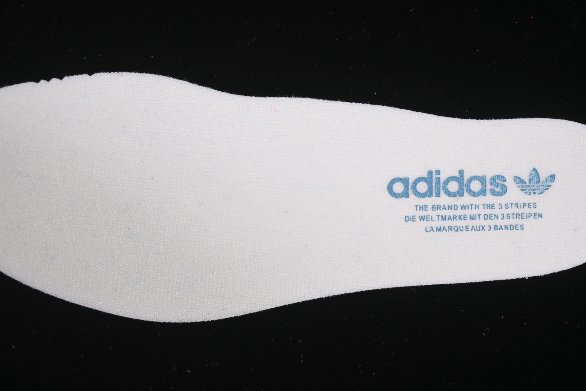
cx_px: 293
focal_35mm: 75
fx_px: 1221
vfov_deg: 18.2
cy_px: 196
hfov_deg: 27.0
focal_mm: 50
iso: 160
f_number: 7.1
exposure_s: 1/80
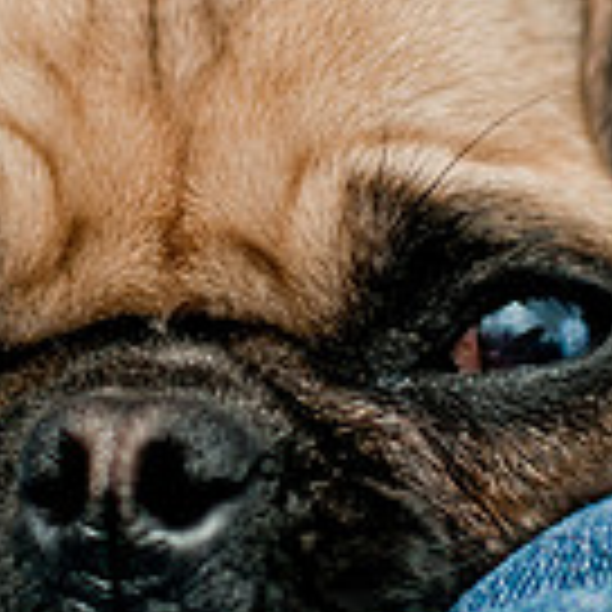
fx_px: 4200
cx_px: 146
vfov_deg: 8.3
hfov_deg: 8.3
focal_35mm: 210
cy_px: 180
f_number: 2
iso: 200
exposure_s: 1/5000
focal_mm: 50
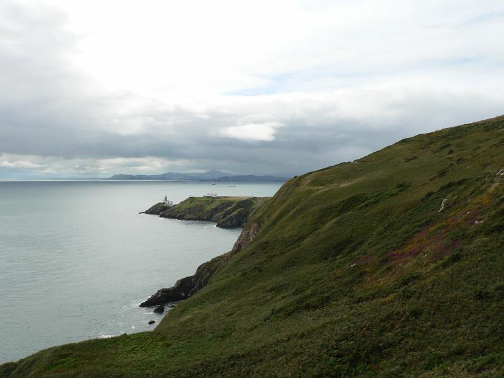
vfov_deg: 39.7
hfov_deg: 51.4
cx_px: 252
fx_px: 524
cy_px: 189
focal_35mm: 36
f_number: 5.6
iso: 80
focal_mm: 6
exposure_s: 1/500
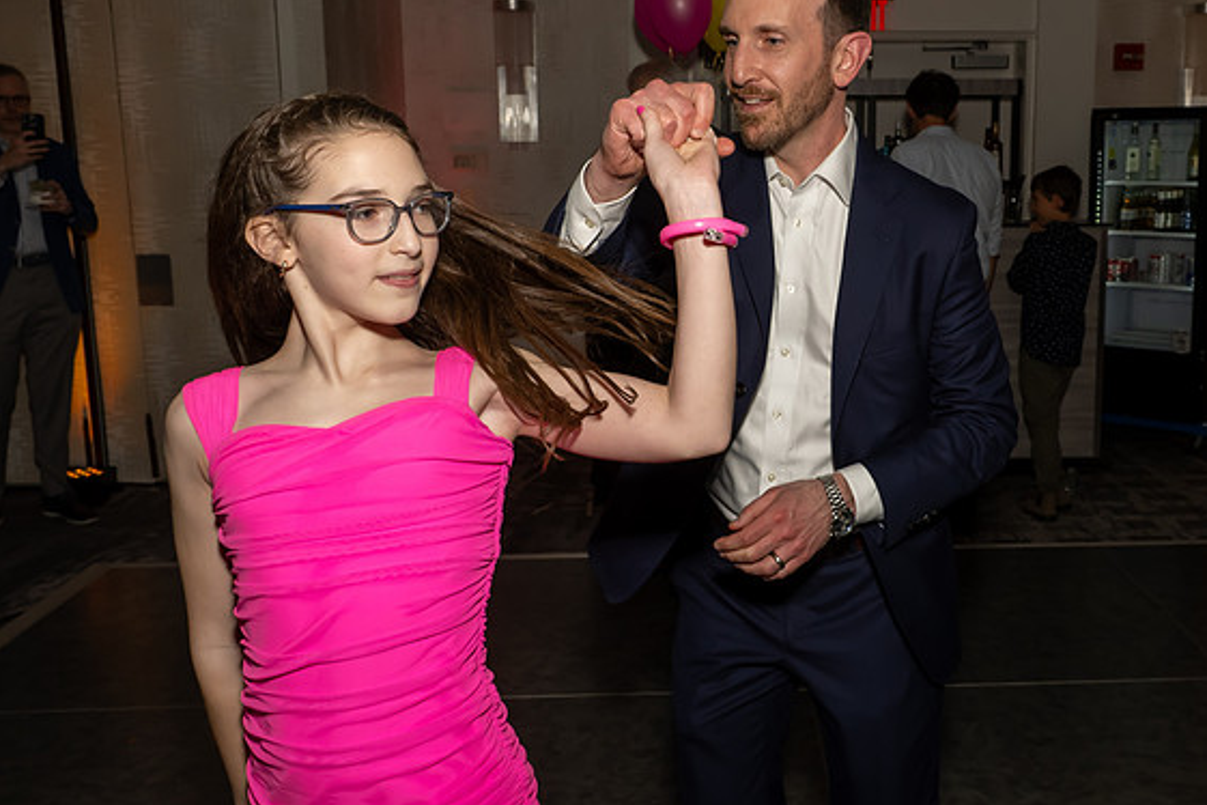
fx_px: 1207
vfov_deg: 36.8
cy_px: 334
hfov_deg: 52.3
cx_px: 781
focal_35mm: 36
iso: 800
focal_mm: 17
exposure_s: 1/250
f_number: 7.1
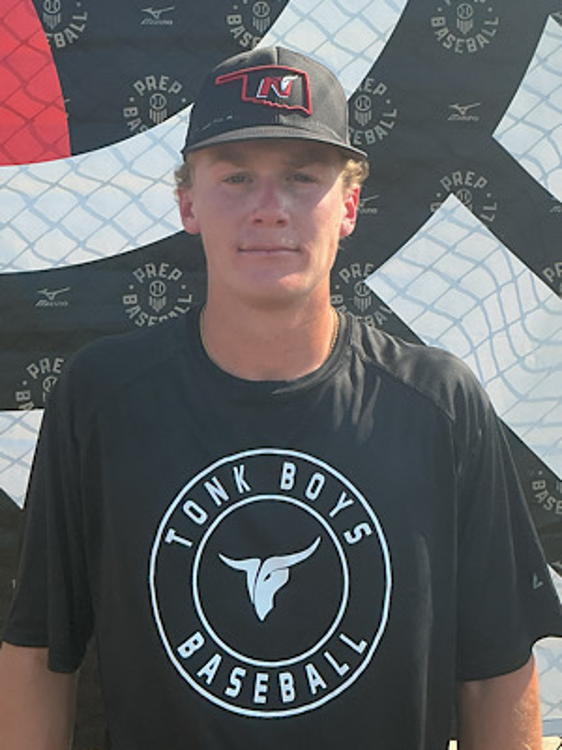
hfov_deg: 48.2
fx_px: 628
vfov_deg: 61.7
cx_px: 281
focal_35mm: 29
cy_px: 375
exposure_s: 1/842
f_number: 1.8
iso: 25
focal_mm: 3
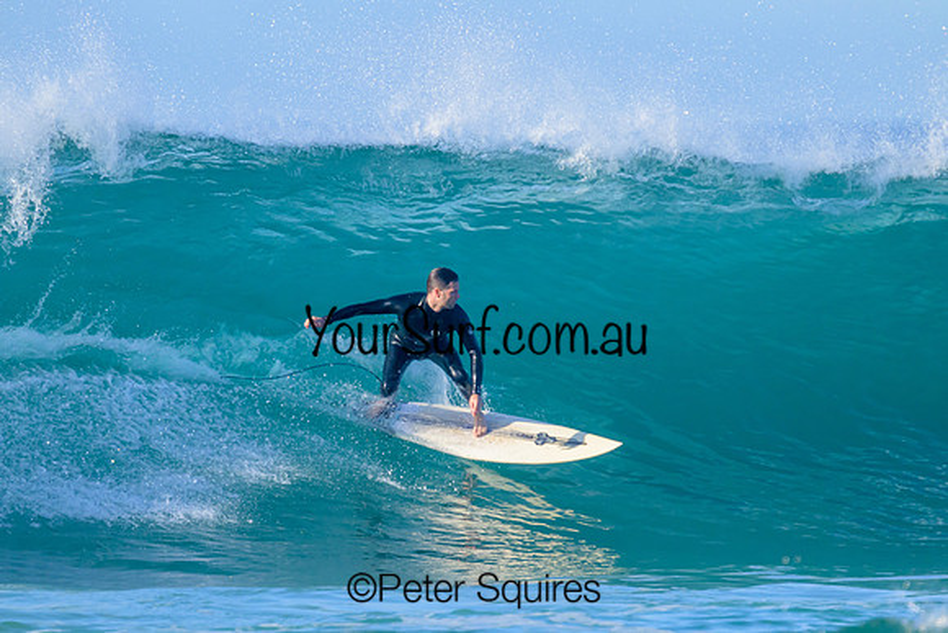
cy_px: 316
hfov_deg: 2.5
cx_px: 474
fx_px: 21705
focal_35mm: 824
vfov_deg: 1.7
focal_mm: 800
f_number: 11
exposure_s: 1/2000
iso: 2800
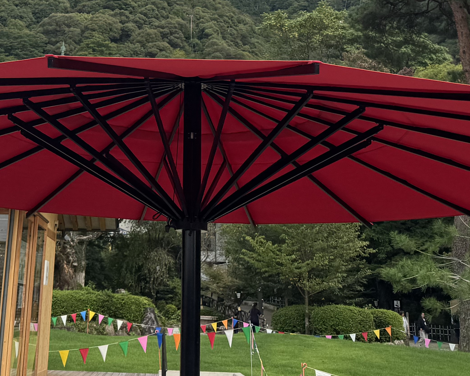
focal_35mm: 64
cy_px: -91
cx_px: 136
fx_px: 890
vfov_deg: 21.8
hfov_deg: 29.2
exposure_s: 1/4608
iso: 80
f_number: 1.78
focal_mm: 6.76
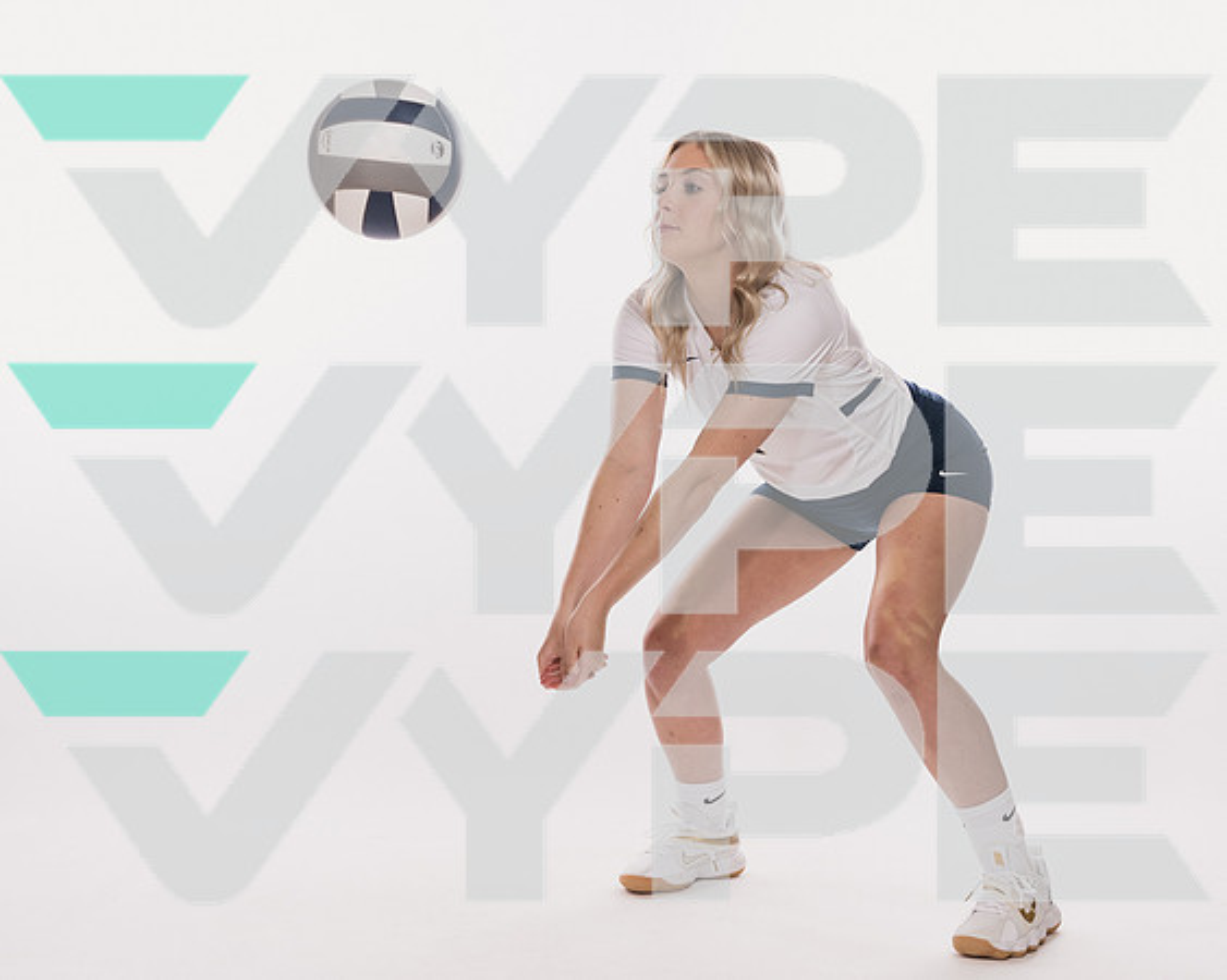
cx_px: 630
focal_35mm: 58
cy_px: 469
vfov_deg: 26.2
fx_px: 2107
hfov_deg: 32.5
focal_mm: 46
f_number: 5.6
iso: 400
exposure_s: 1/250
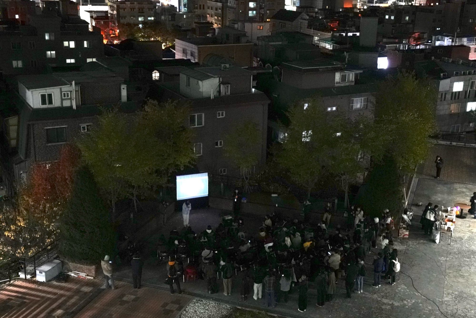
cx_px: 238
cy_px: 159
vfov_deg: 29.3
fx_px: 608
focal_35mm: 46
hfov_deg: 42.7
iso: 12800
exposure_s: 1/60
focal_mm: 46
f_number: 4.5
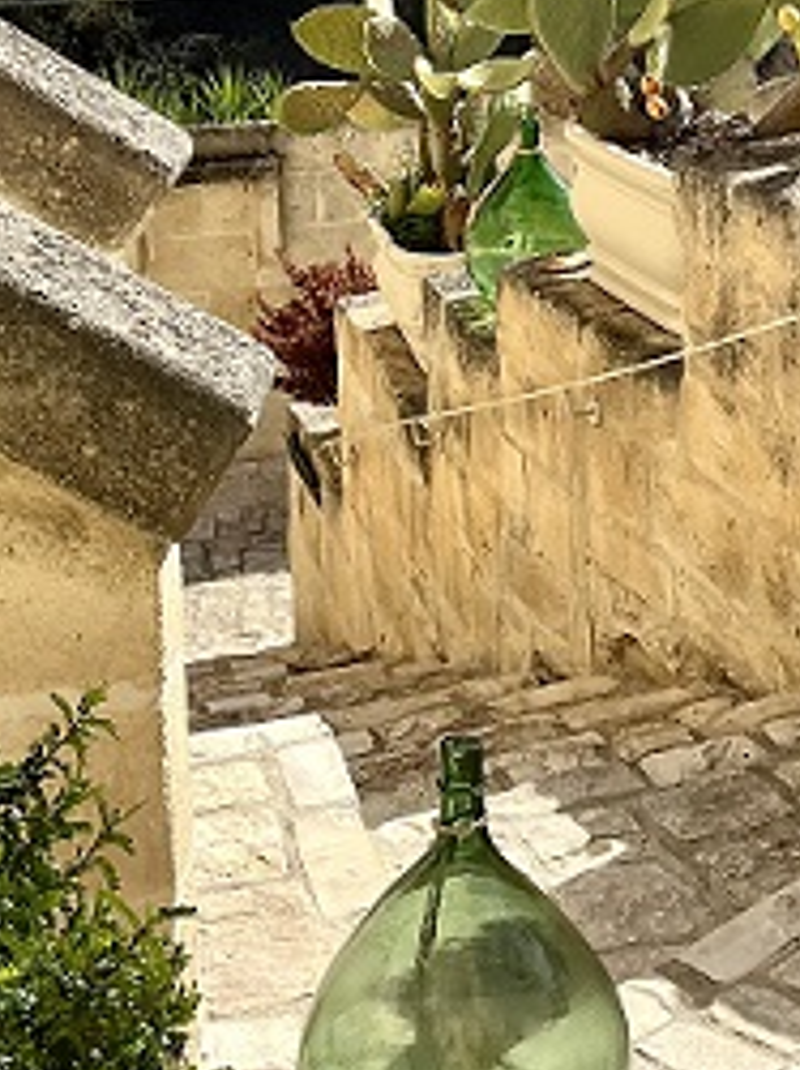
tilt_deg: -8.6
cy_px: -113
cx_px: 806
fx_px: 2593
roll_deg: +2.5
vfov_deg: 22.0
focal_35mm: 84
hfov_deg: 17.1
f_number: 1.6
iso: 50
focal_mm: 5.1
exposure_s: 1/6173
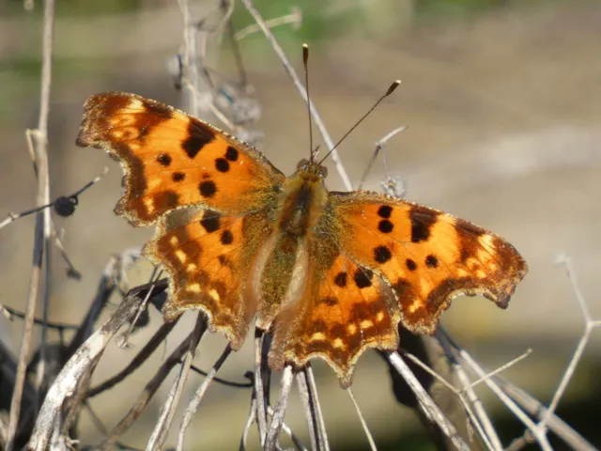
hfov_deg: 1.7
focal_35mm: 1200
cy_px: 226
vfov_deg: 1.2
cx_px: 300
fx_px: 20834
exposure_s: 1/320
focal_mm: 215
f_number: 5.9
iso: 80
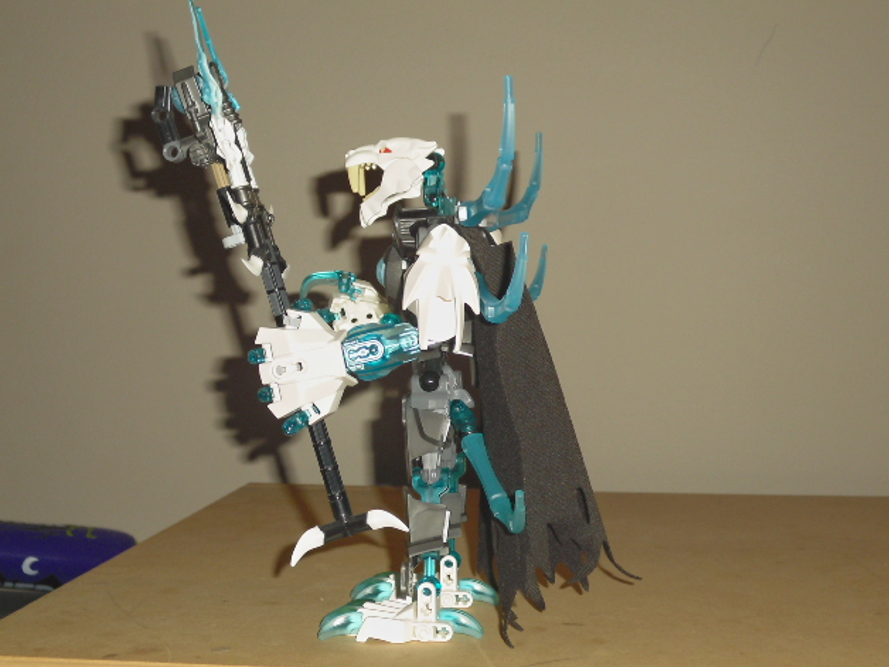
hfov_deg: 35.5
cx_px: 447
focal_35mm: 54
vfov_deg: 27.0
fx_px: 1387
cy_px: 331
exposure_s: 1/60
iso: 200
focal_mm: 9.4
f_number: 3.8
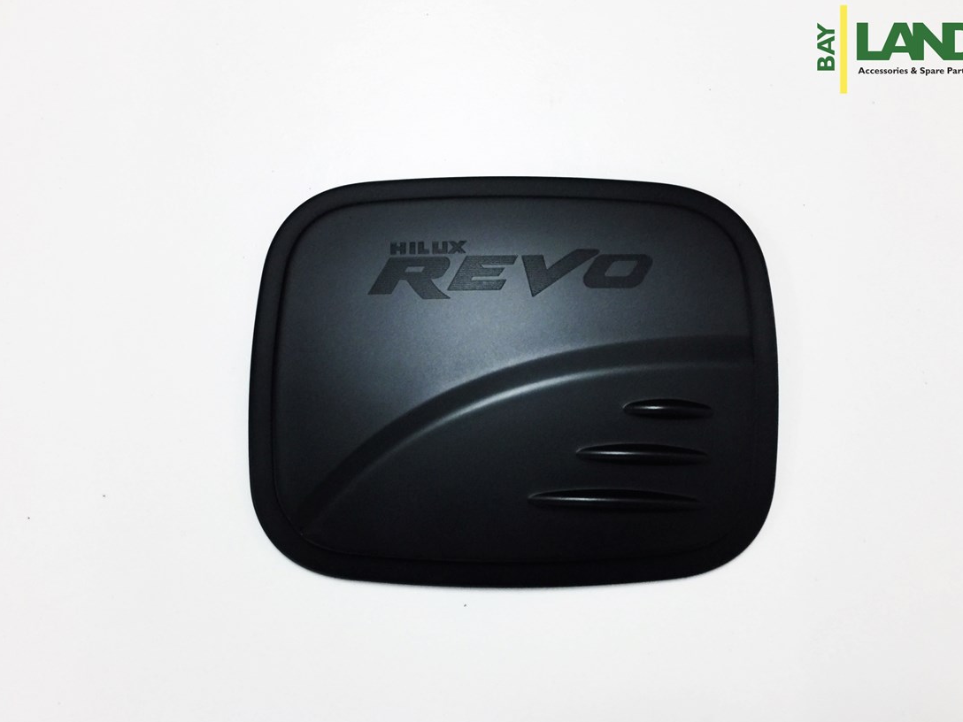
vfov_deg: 44.1
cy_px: 383
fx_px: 890
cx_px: 477
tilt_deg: -80.7
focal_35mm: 32
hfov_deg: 56.8
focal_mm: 4.15
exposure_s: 1/17
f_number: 2.2
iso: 80
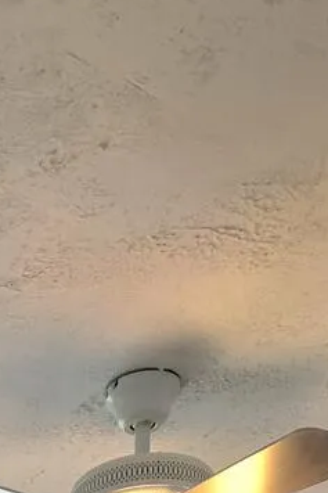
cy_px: 1087
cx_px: -123
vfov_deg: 16.5
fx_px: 1040
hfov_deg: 16.7
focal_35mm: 76
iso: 32
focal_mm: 2.2
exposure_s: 1/120
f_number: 1.9
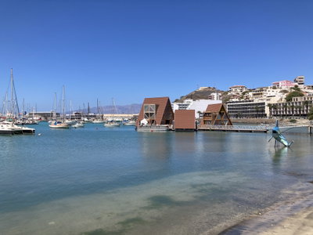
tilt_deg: -0.4
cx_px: 156
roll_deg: -0.9
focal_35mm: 28
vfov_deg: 49.7
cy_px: 118
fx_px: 253
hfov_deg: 63.4
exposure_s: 1/2404
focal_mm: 3.99
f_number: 1.8
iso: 20
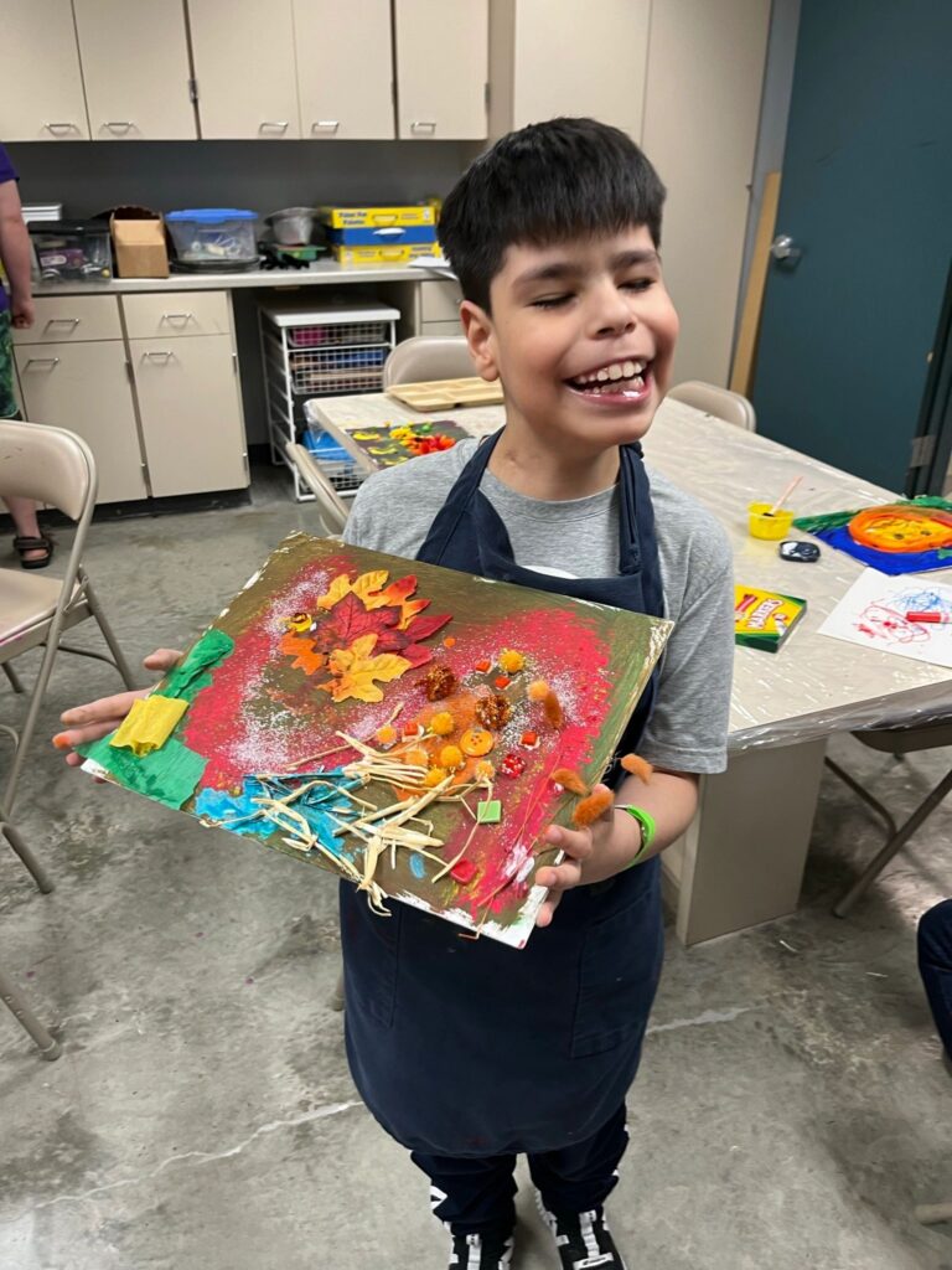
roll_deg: +1.1
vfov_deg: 67.3
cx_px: 476
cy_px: 635
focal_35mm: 26
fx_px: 953
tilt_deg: -34.2
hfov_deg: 53.1
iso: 100
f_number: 1.6
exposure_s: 1/60
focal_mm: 5.1
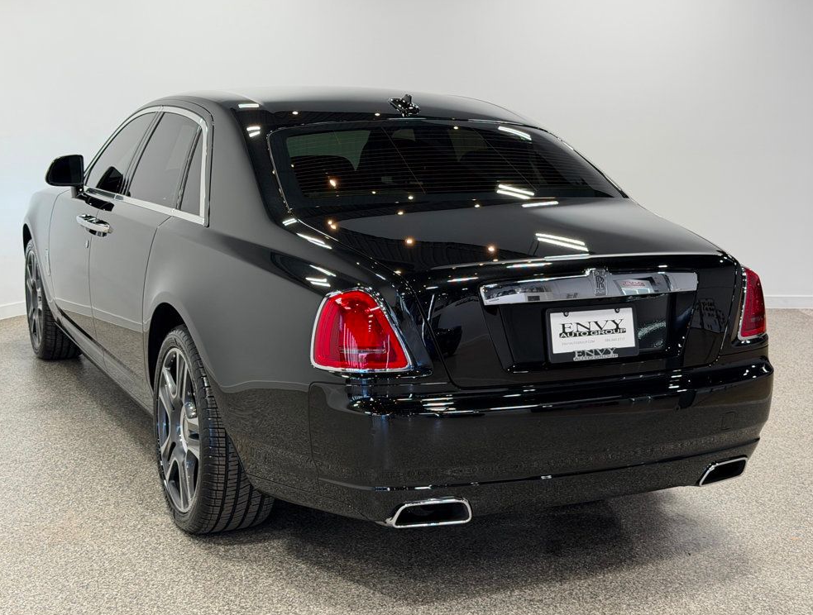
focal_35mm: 50
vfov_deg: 29.3
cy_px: 305
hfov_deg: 38.1
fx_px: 1178
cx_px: 395
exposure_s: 1/133
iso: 50
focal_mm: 6.76
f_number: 1.78
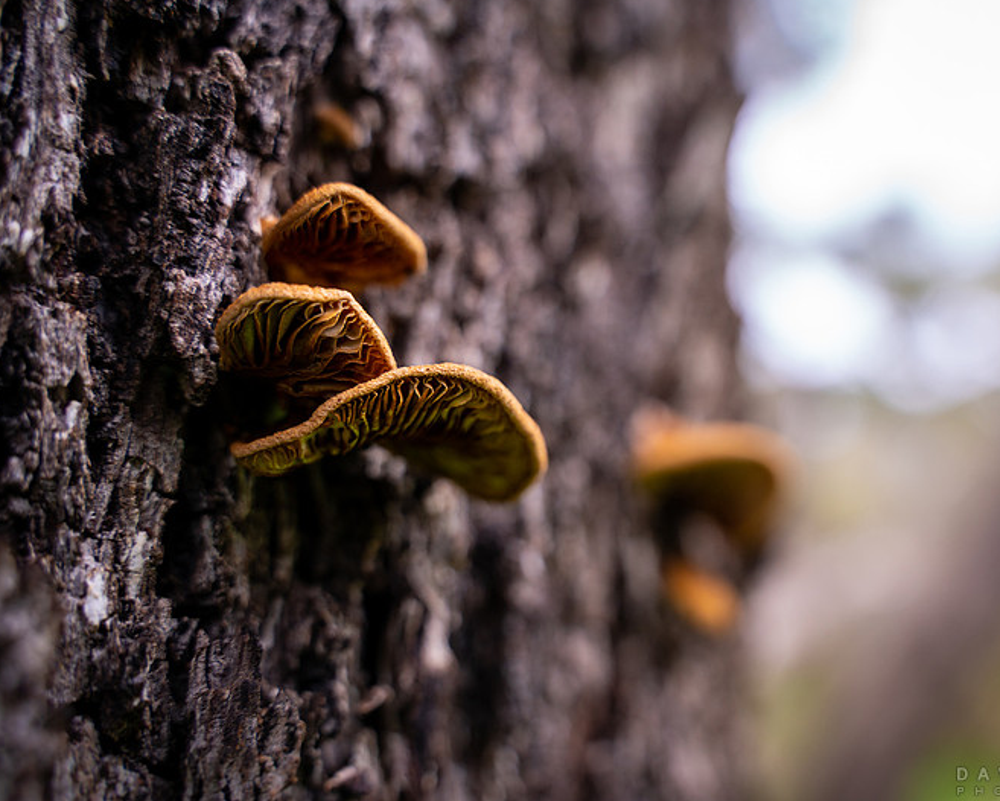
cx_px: 694
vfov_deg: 37.2
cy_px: 475
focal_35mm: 40
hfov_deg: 44.9
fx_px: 1184
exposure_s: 1/60
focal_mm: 28
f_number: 4.5
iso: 250
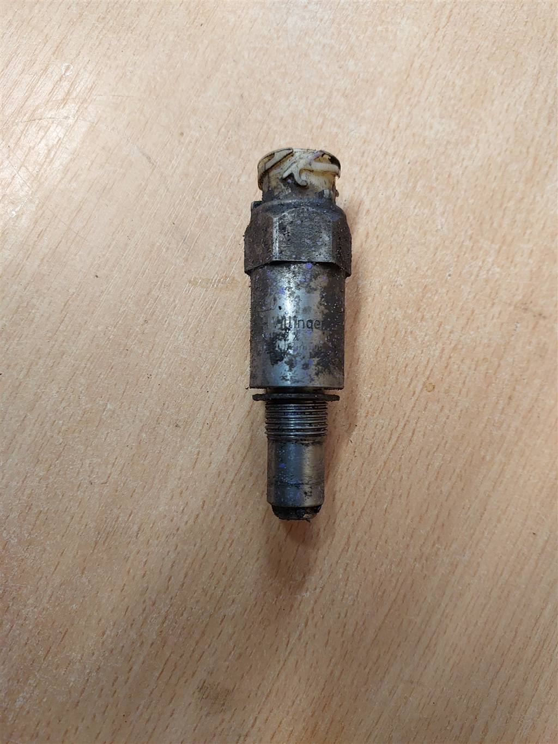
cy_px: 372
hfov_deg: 58.9
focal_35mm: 23
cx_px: 279
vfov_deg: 73.9
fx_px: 494
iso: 320
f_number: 1.8
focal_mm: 5.06
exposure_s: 1/50
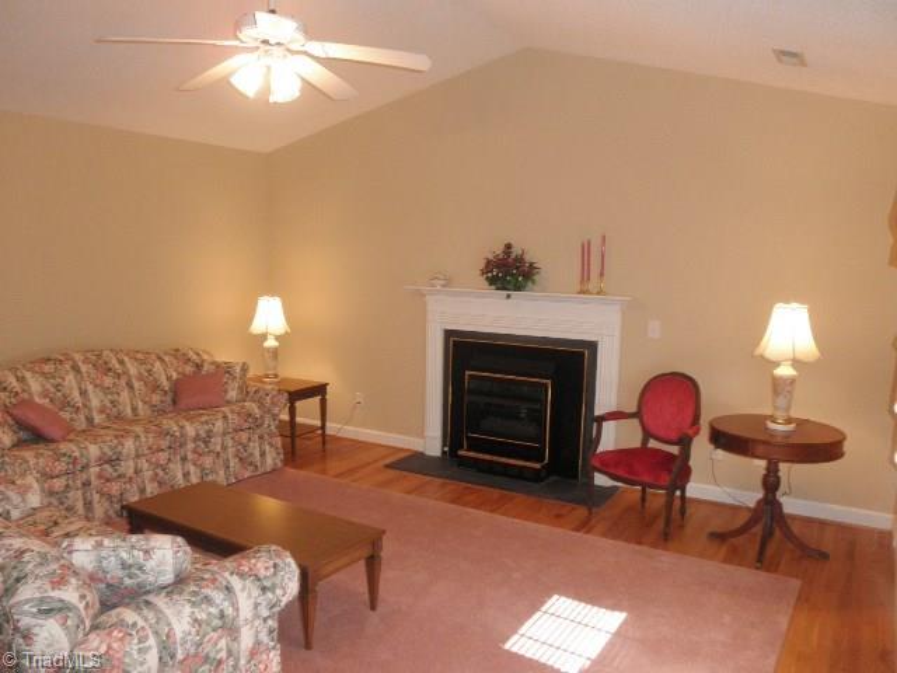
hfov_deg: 63.4
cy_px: 336
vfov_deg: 49.7
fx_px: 726
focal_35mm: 28
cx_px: 448
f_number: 3
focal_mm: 5
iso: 125
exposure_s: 1/30
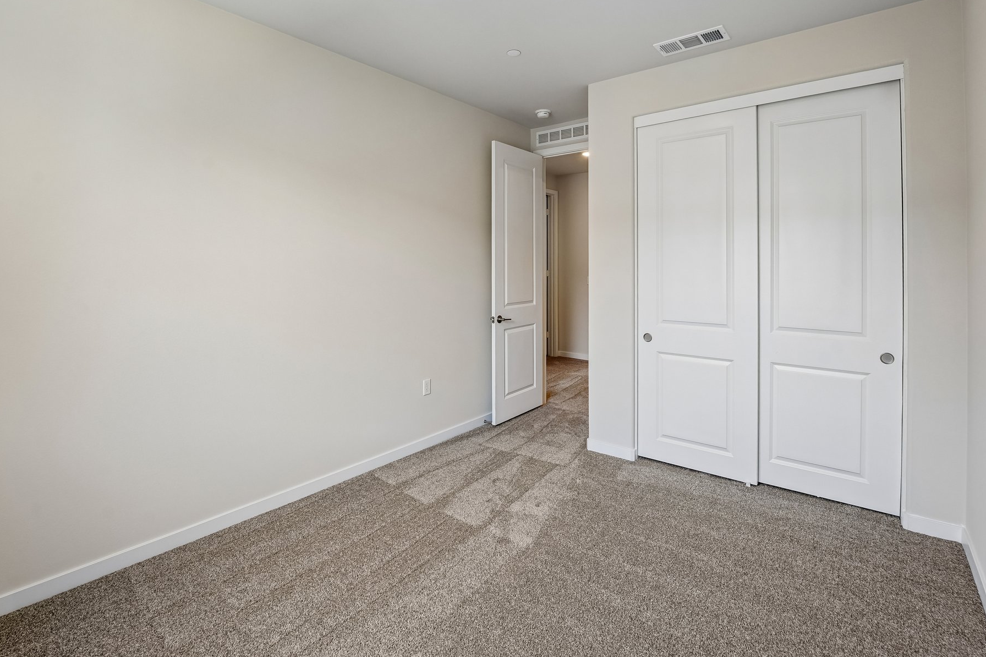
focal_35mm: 16
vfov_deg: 73.4
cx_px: 499
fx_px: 438
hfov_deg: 96.7
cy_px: 289
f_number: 8
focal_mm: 14
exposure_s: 1/50
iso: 400
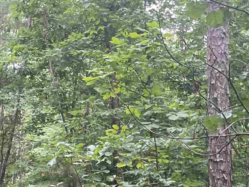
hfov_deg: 19.7
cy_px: 157
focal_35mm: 96
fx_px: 691
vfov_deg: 15.3
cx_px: -14
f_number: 1.6
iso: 125
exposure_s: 1/121
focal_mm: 4.2
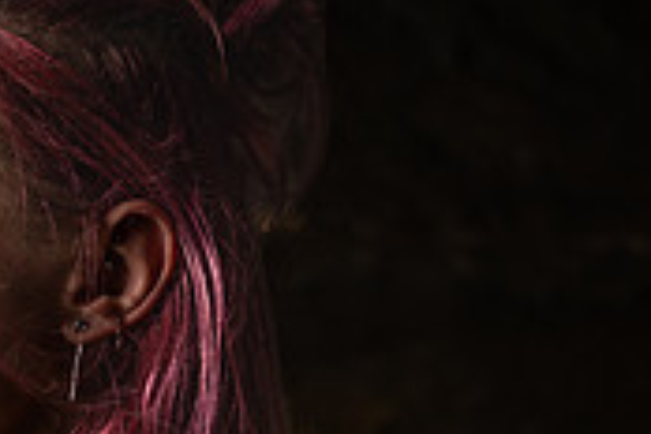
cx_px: -176
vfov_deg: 10.8
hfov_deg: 15.9
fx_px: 2224
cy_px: 627
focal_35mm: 123
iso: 400
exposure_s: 1/400
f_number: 2.8
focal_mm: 37
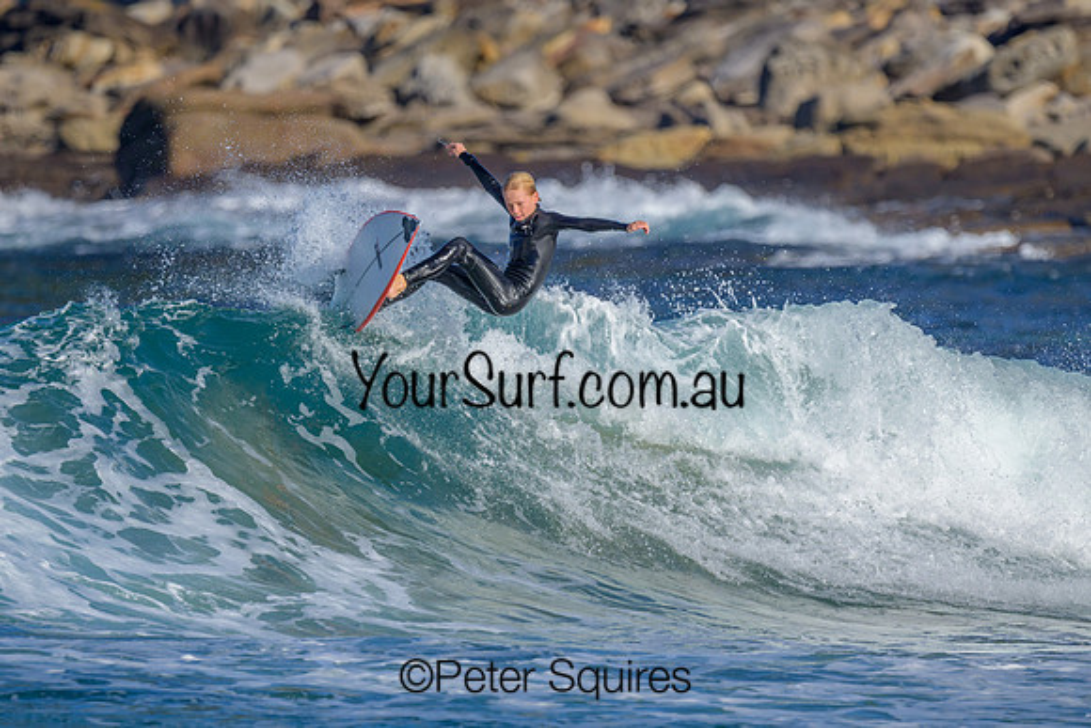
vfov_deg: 1.3
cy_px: 417
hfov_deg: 1.9
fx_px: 33254
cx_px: 545
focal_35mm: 1097
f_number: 6.3
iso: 220
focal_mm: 800
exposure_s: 1/2000
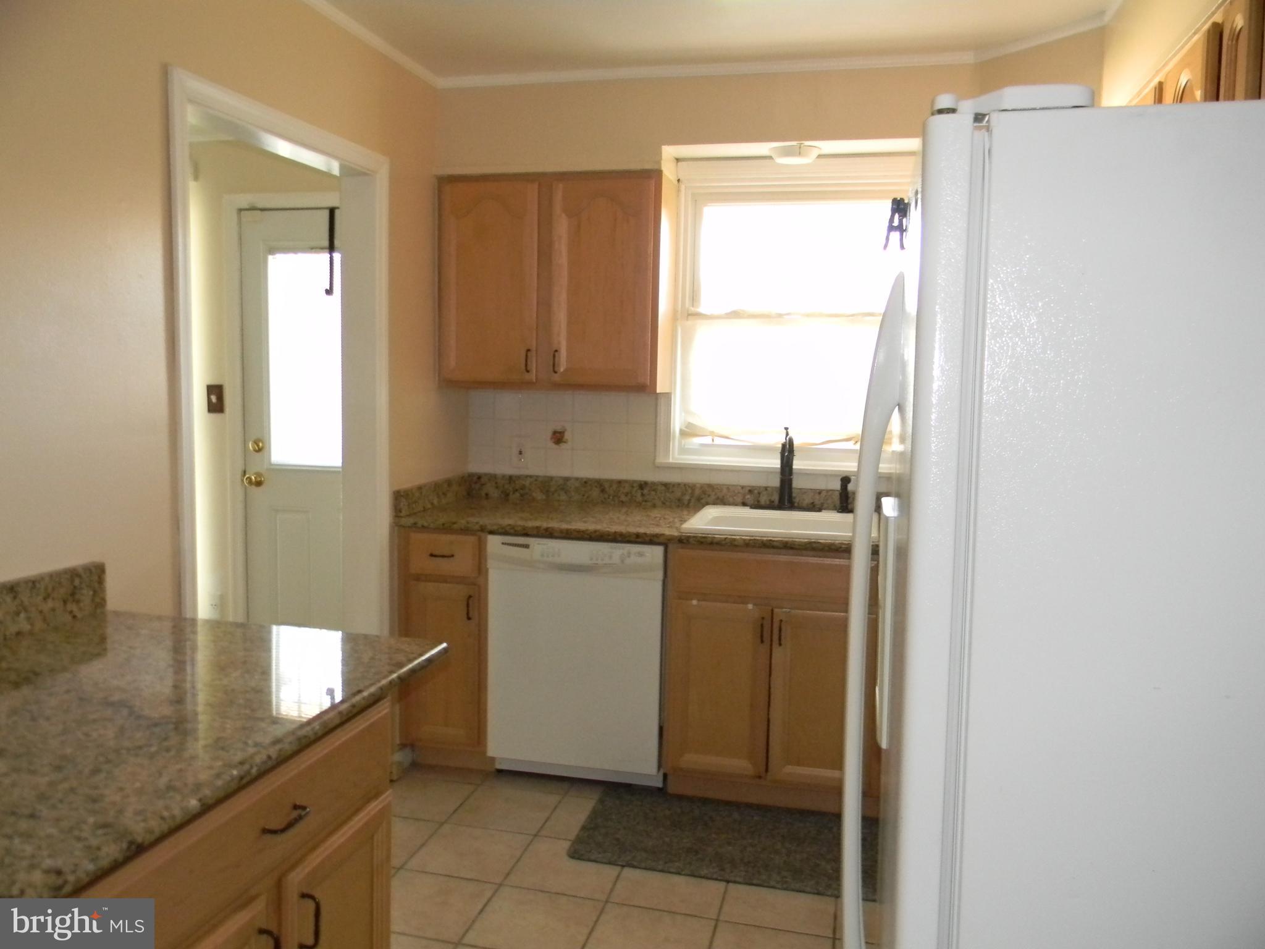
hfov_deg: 63.4
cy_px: 474
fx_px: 1023
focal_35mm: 28
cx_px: 632
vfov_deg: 49.7
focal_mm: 5
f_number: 3.5
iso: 400
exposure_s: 1/12.8
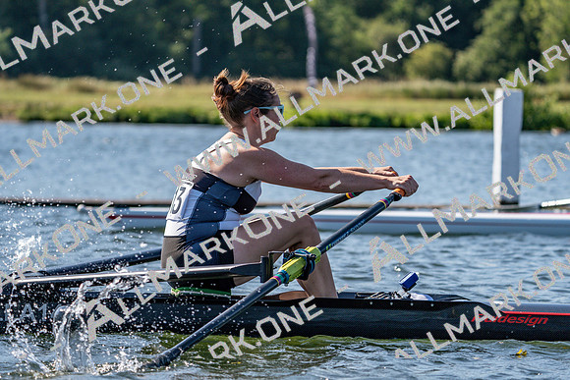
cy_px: 190
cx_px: 285
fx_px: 3167
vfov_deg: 6.9
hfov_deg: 10.3
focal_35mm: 200
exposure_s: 1/1600
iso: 250
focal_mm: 200
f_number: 5.6
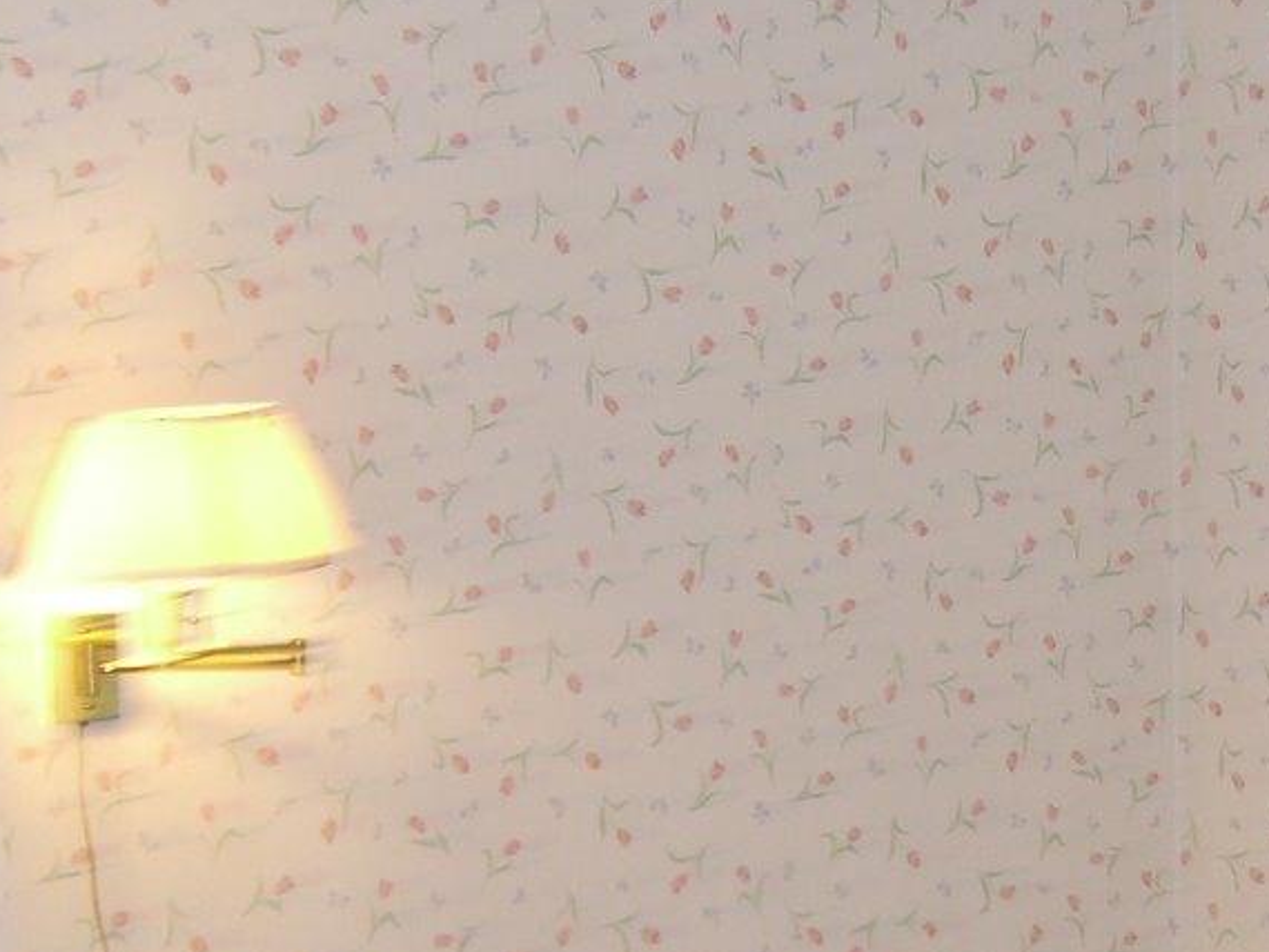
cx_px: 819
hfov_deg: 20.4
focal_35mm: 96
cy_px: 1012
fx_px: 3521
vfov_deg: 15.1
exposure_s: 1/60
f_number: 2.8
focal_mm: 7.9
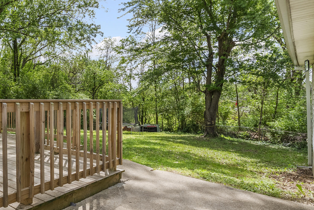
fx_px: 236
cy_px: 105
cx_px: 69
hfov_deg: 62.5
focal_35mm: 27
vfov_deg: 48.0
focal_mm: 16
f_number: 11
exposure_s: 1/500
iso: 800
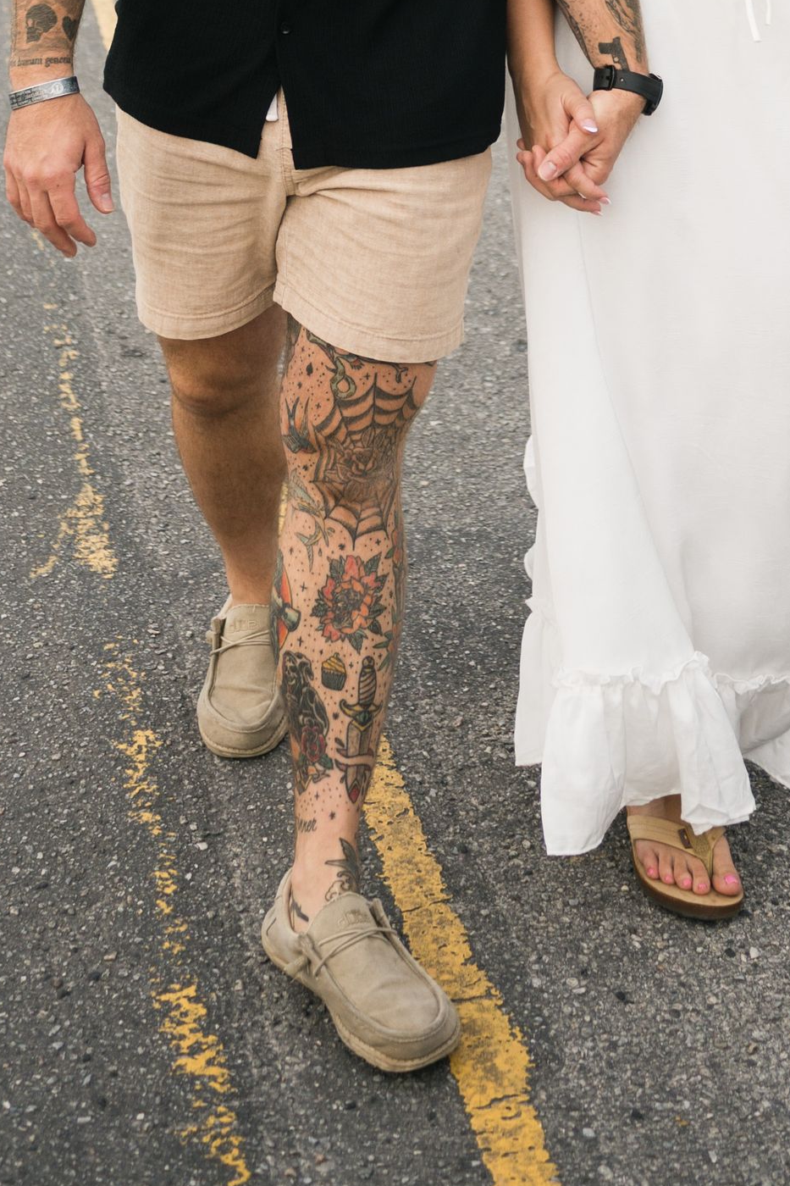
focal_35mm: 75
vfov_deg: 24.1
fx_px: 2469
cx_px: 506
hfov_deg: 18.1
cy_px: -307
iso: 160
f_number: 2.8
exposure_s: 1/1000
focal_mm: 28
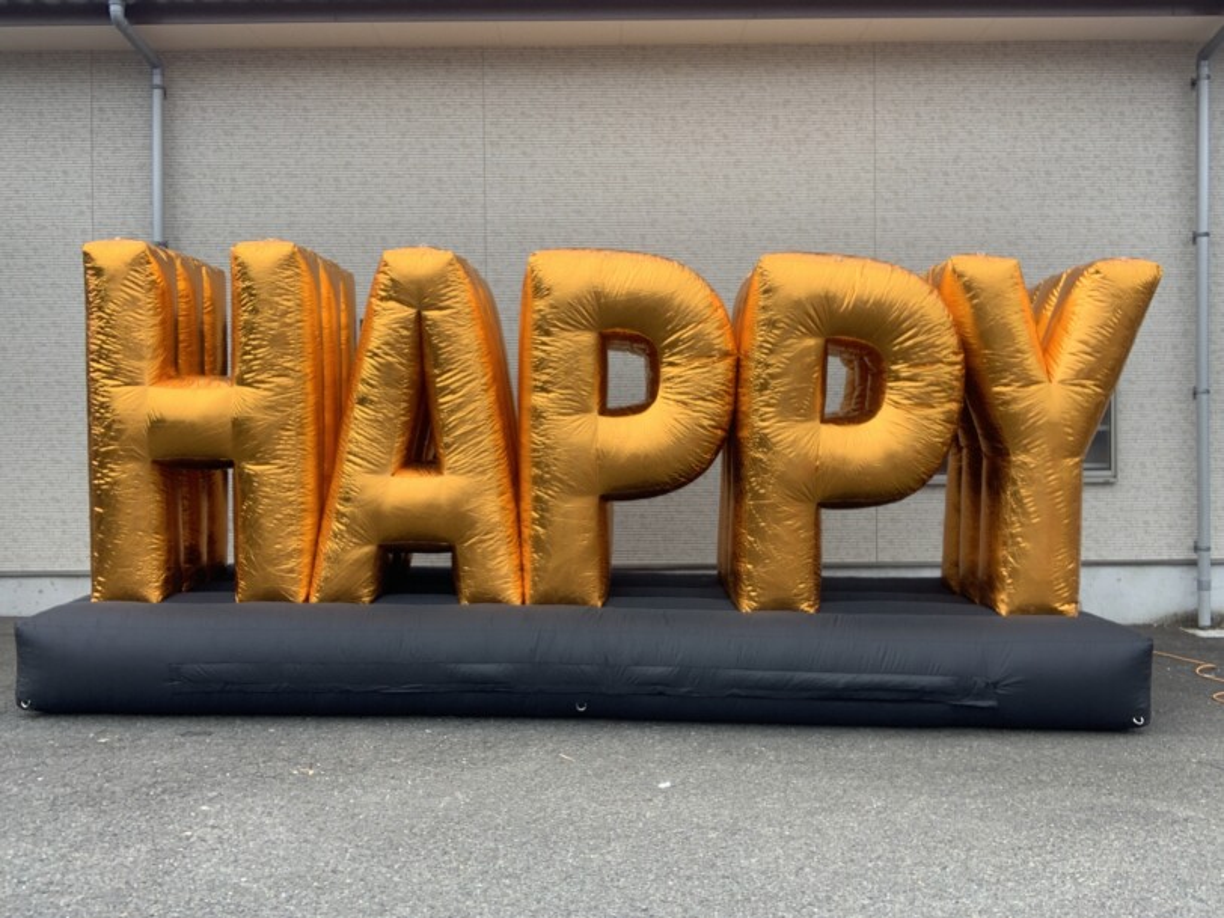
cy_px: 459
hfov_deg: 56.8
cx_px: 612
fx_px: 1131
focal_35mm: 32
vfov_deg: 44.2
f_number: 2.2
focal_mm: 2.87
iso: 20
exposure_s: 1/121
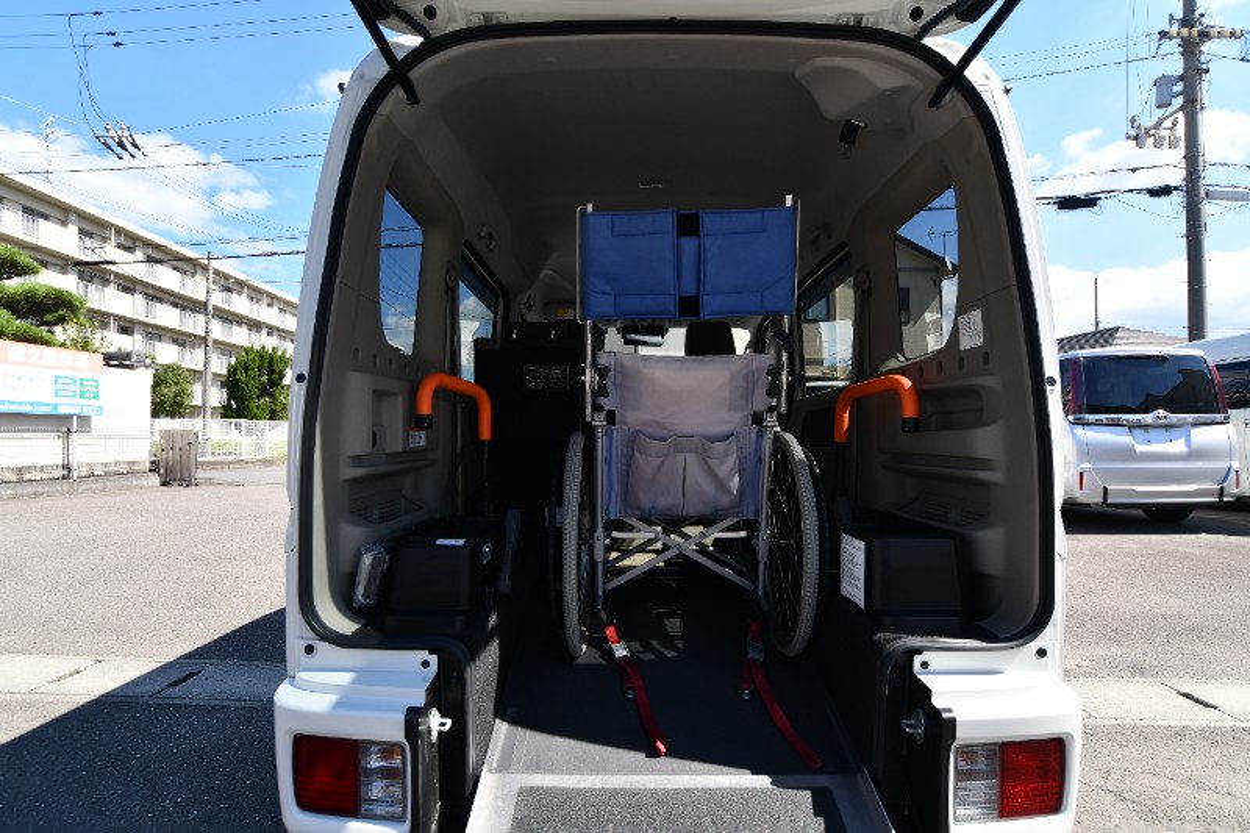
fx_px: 625
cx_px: 625
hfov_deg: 90.0
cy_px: 416
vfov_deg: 67.4
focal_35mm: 18
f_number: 8
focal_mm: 12
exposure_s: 1/250
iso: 160
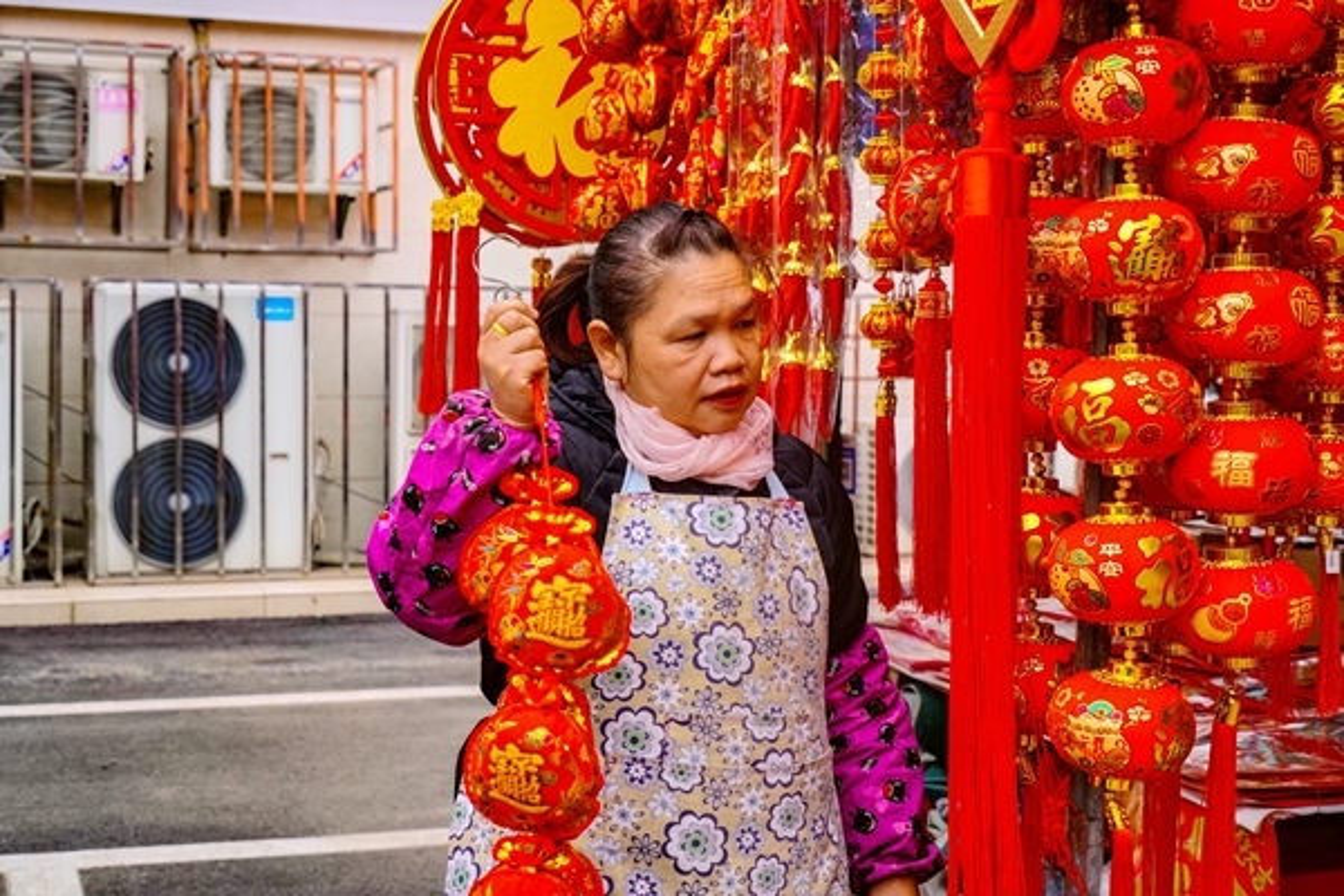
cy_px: 448
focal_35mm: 53
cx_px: 672
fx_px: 1979
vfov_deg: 25.5
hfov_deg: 37.5
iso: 500
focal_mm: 53
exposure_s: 1/640
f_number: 6.3
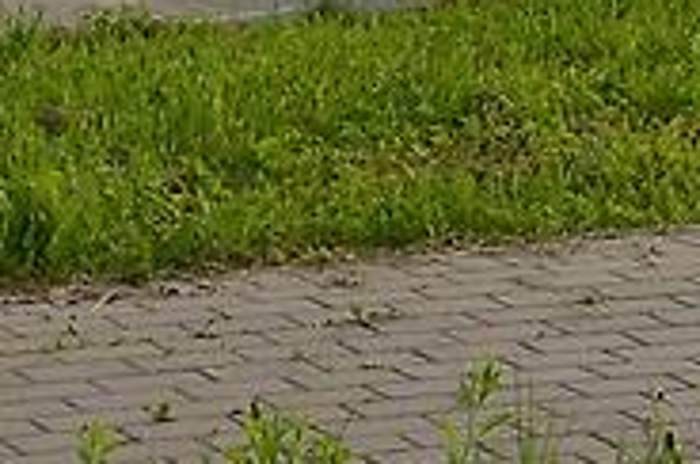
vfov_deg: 5.0
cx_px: -548
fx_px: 4950
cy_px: -1033
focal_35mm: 255
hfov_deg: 7.8
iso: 110
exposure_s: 1/250
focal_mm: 26
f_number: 8
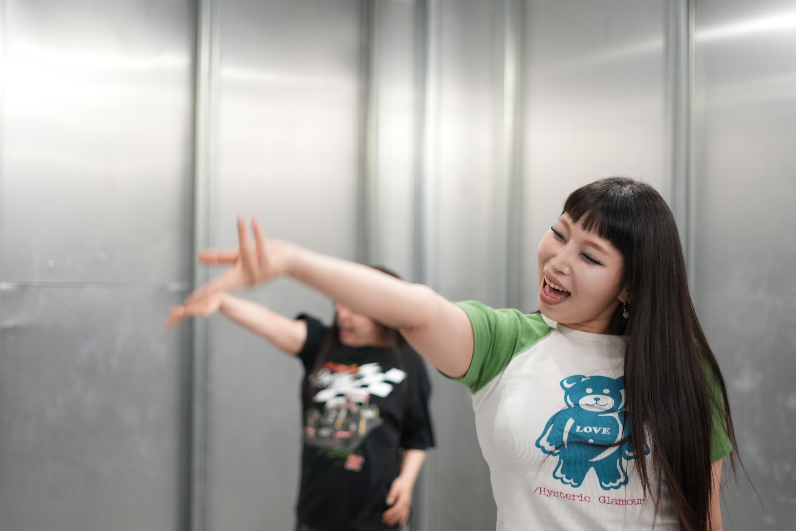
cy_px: 266
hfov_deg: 39.6
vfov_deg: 27.0
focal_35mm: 50
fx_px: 1106
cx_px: 398
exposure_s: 1/160
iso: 1600
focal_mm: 50
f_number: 2
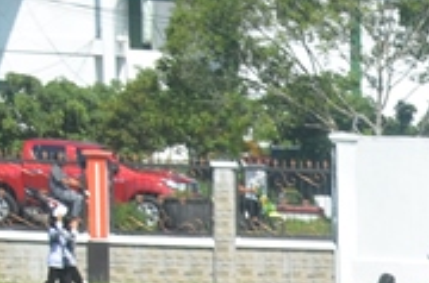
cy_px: 699
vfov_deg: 4.6
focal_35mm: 290
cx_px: 939
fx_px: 3447
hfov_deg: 6.8
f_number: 8
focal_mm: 34
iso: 100
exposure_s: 1/250
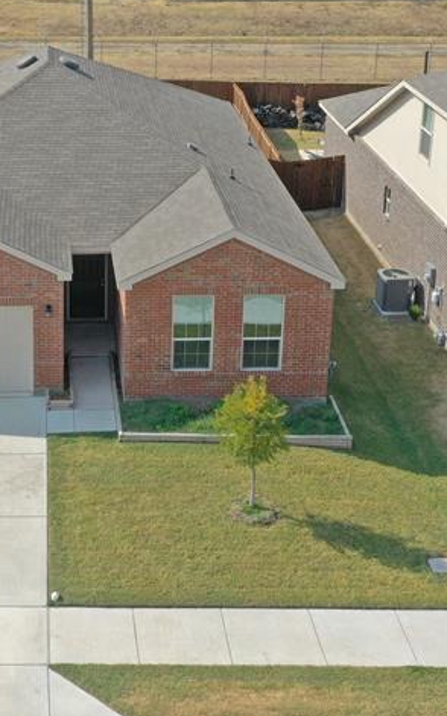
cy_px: 233
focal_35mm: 62
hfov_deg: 20.6
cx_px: 61
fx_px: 1210
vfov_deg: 32.7
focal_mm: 10.26
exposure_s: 1/320
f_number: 6.3
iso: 100
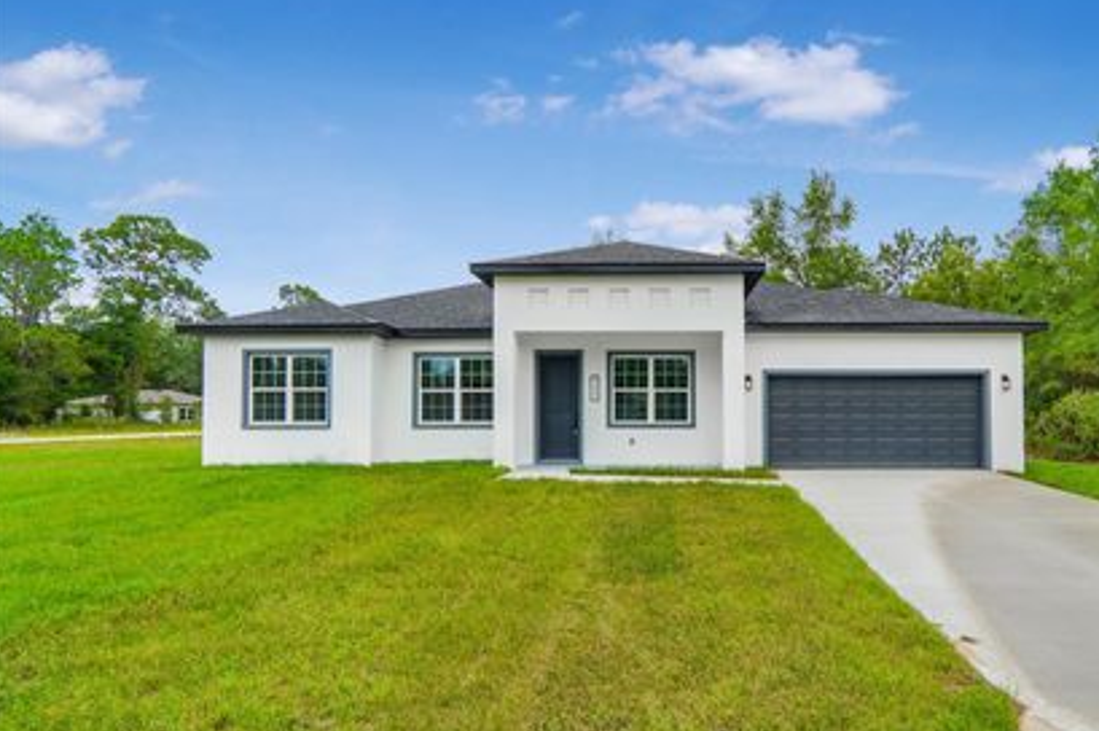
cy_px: 413
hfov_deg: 77.7
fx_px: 671
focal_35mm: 22
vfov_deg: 57.0
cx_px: 658
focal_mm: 12
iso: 100
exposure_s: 1/320
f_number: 6.3
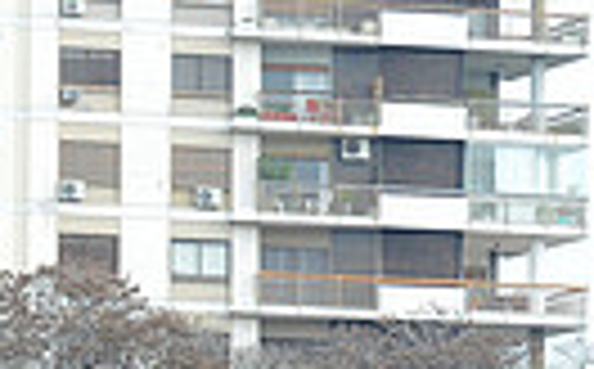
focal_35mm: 448
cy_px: 745
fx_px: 7240
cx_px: 459
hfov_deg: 4.7
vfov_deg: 2.9
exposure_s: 1/640
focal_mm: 100
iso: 500
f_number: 4
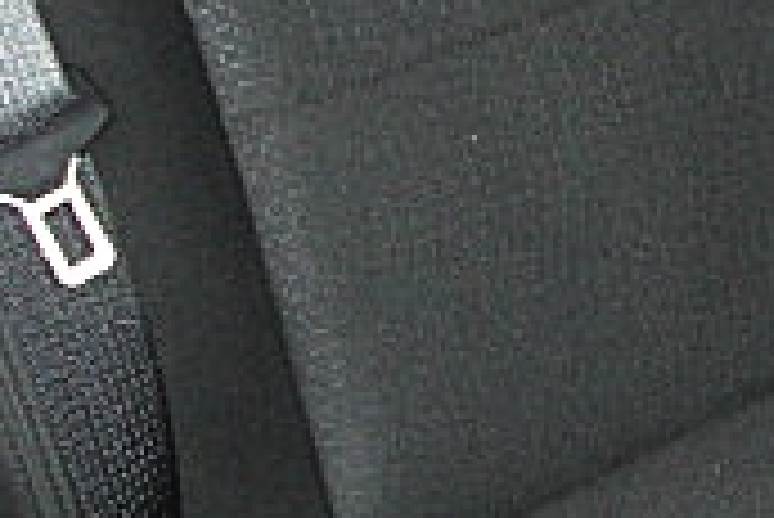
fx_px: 2991
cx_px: 1102
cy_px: -45
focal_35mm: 139
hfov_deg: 14.0
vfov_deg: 9.8
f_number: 2.8
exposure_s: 1/60
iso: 200
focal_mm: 6.3
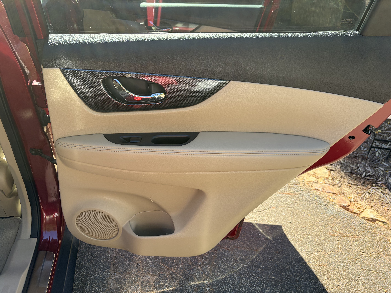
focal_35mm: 26
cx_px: 196
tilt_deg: -30.6
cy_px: 146
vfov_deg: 53.1
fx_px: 294
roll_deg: -8.1
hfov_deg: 67.3
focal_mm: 5.96
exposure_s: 1/384
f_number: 1.6
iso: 50
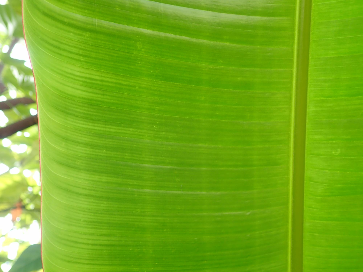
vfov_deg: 46.8
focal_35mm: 30
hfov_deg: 60.0
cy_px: 136
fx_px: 315
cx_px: 182
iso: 160
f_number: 2.3
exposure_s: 1/60
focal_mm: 5.5
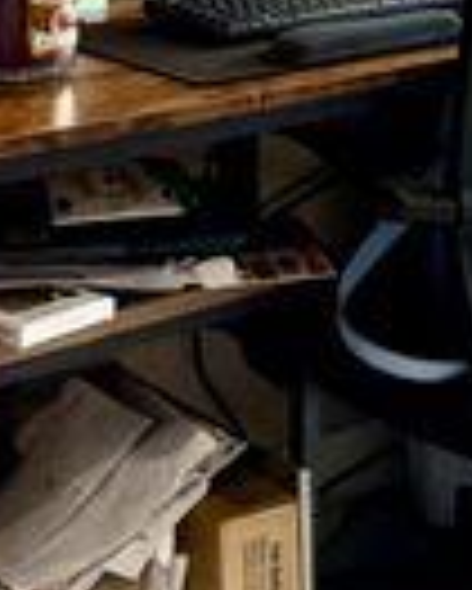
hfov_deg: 13.9
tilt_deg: -1.5
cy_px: -302
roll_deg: -0.3
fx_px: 1866
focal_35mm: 107
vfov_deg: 16.3
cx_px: 607
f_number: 2.2
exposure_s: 1/30
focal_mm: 2.22
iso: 80
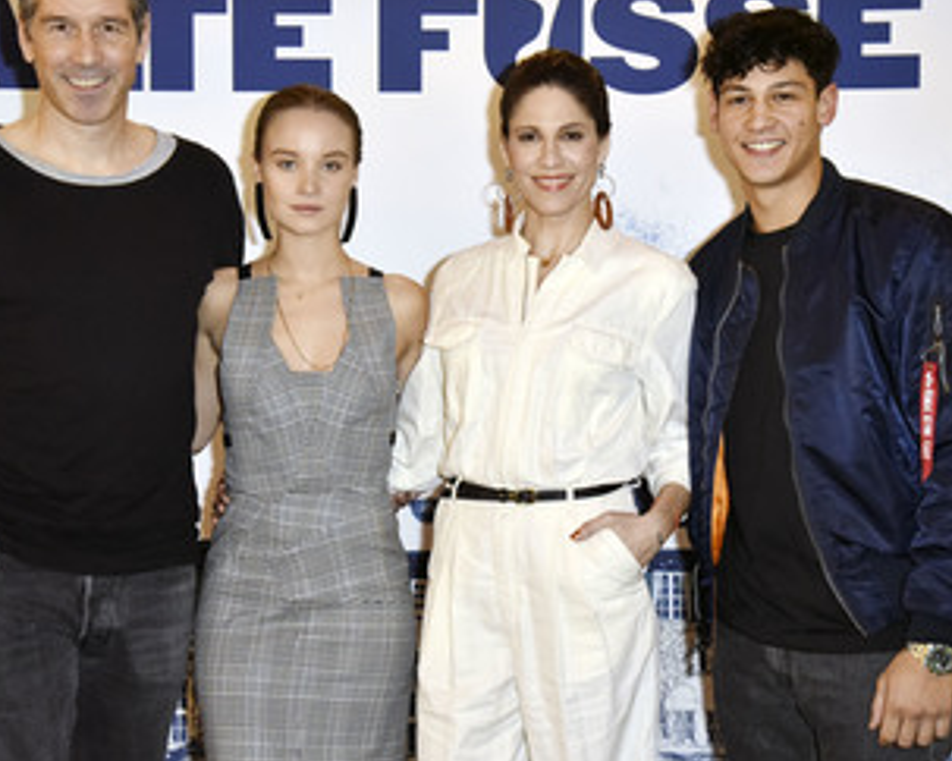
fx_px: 1887
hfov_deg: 28.3
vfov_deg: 22.8
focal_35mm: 67
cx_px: 438
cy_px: 365
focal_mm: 48
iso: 5000
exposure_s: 1/80
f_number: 5.6
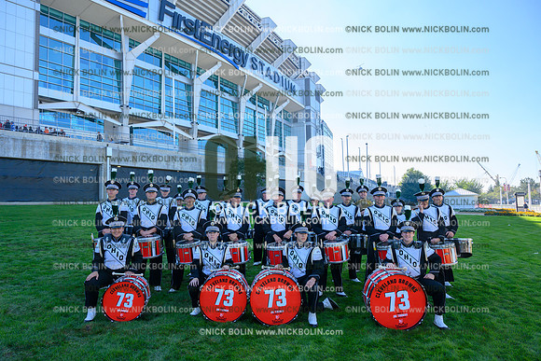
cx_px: 270
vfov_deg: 50.4
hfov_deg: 70.4
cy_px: 180
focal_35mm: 26
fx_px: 383
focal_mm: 25.5
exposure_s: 1/640
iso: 800
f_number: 8
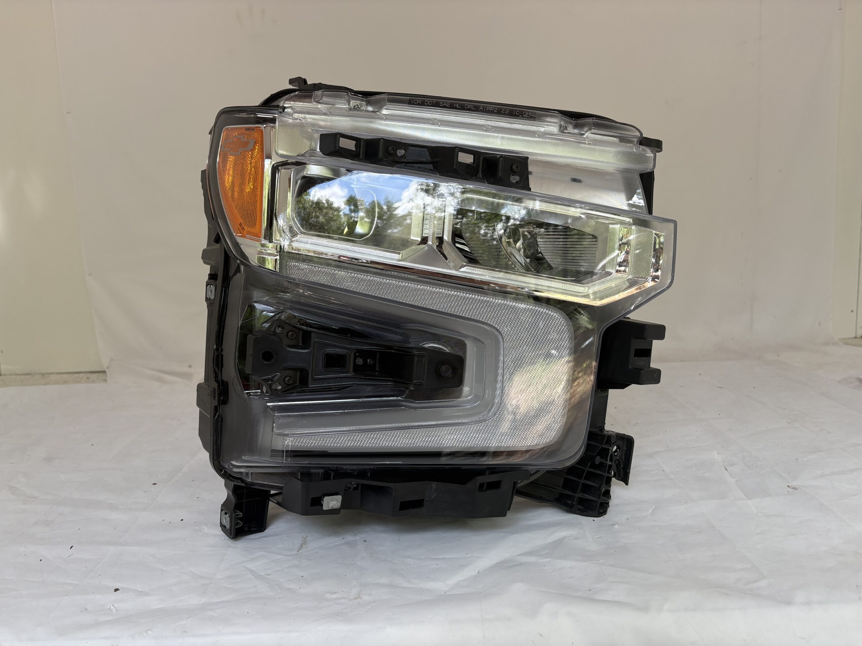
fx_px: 647
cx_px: 431
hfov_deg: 67.3
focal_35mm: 26
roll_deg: +3.6
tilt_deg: -9.4
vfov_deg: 53.1
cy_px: 323
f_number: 1.6
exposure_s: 1/179
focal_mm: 5.96
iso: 40
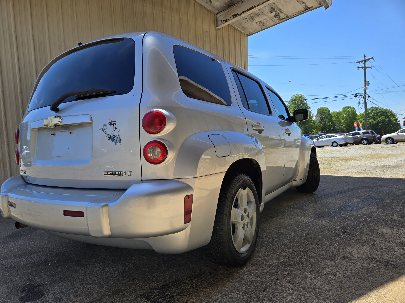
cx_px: 202
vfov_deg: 58.9
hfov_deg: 73.9
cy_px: 152
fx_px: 269
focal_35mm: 23
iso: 25
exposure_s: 1/1027
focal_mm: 5.4
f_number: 1.8
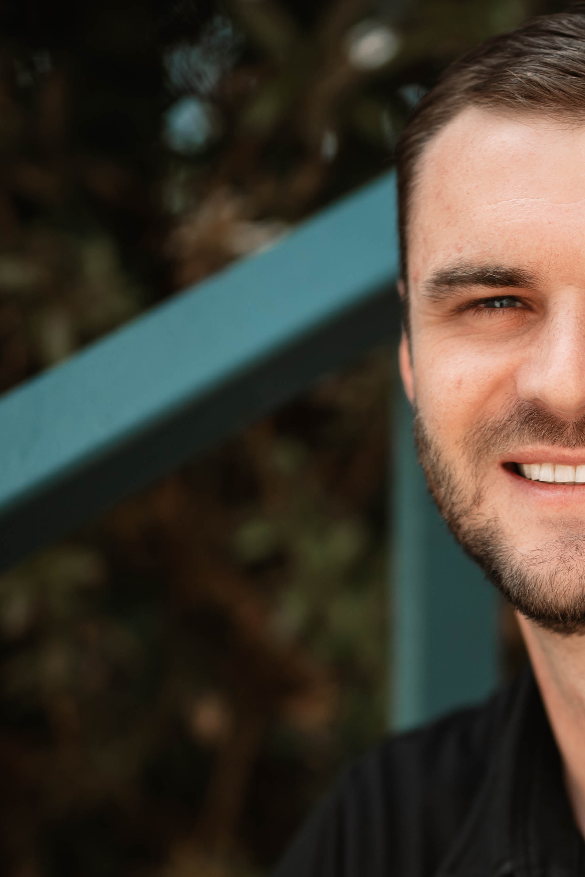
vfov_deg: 10.2
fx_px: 4870
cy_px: 721
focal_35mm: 200
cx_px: 670
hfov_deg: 6.8
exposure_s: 1/1600
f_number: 1.4
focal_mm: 85
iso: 100
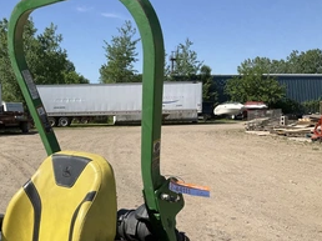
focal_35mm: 45
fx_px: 418
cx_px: 86
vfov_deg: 31.9
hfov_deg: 41.1
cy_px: 161
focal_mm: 3
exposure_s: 1/2320
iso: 25
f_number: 1.8
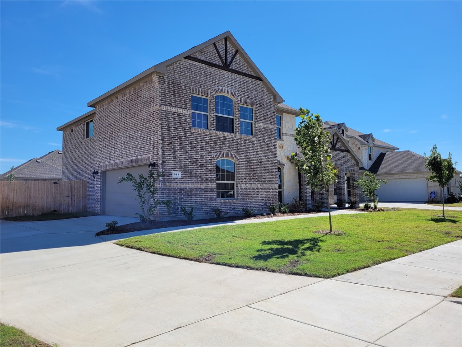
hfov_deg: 67.3
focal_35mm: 26
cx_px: 231
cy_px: 174
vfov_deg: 53.1
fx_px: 347
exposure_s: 1/2881
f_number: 1.8
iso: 40
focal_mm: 5.4
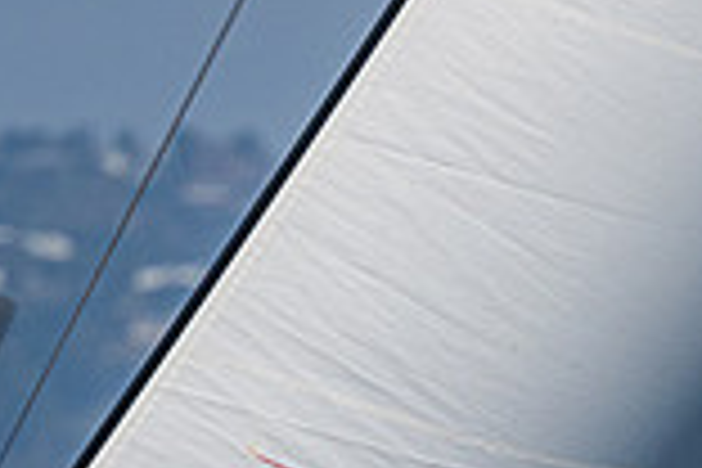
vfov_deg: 0.7
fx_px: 38704
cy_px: 841
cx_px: 481
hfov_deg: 1.0
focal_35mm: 1985
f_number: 6.3
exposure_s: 1/6400
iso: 400
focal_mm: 400
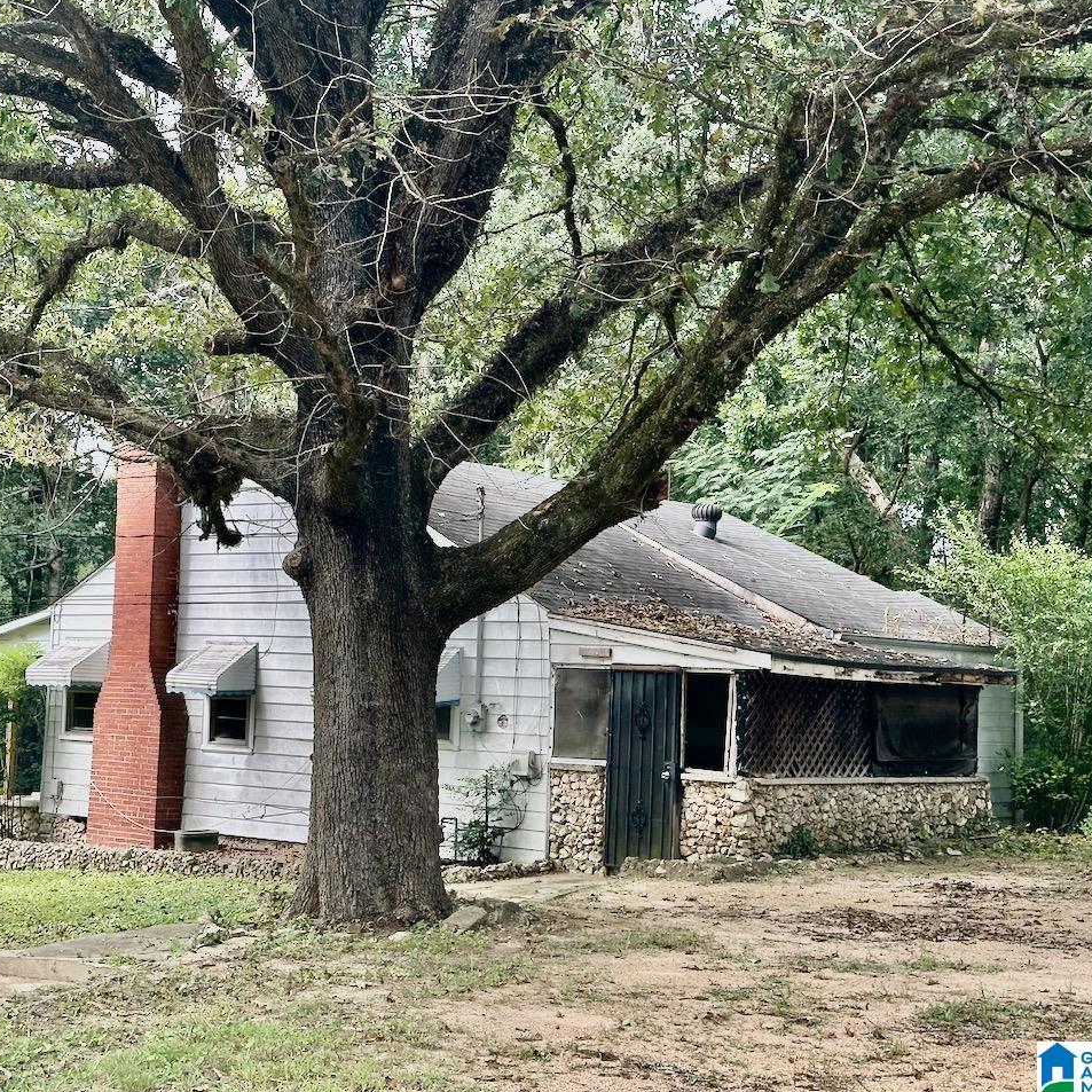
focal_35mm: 57
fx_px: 2034
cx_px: 441
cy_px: 544
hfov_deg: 30.0
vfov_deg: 30.0
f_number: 1.78
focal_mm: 6.86
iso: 64
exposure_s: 1/785
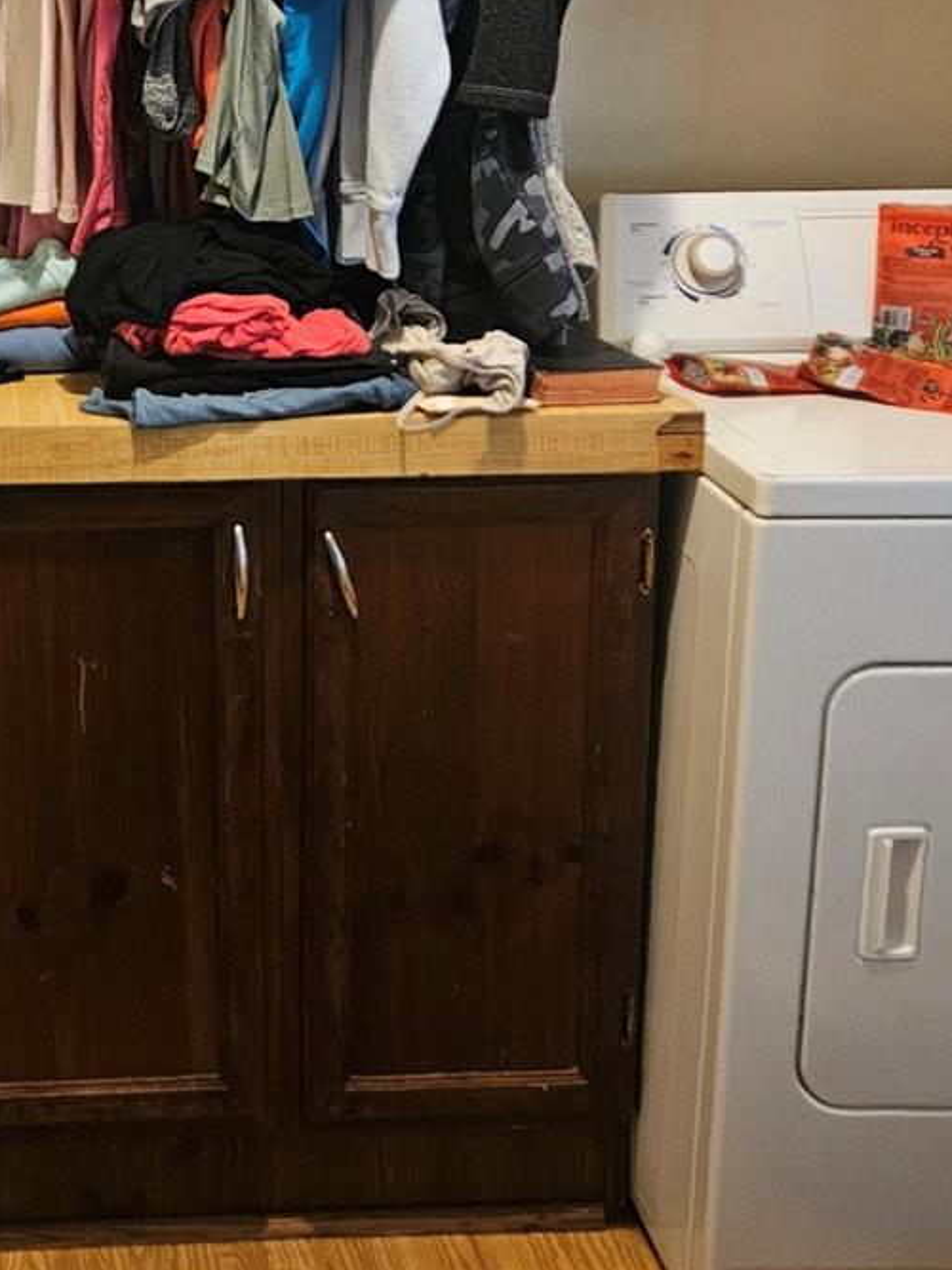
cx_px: 25
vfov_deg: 35.6
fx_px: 1944
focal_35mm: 53
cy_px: 360
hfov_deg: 26.2
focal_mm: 5.4
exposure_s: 1/60
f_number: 1.8
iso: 800
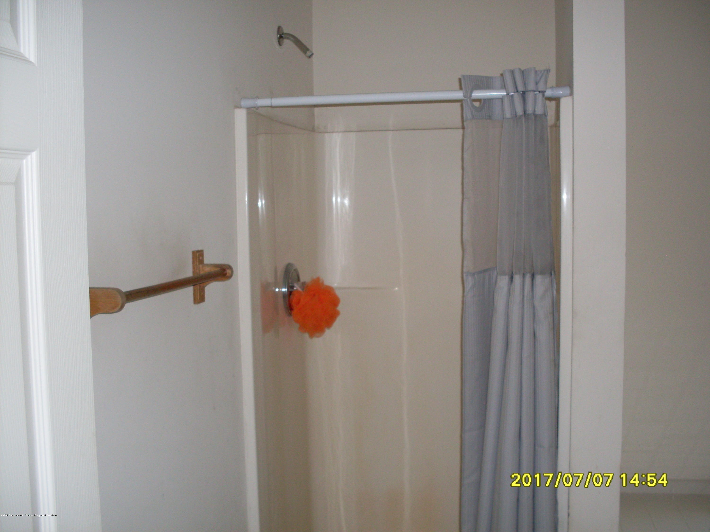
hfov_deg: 49.0
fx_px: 779
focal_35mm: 38
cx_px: 355
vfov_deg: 37.7
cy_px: 266
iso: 100
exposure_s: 1/45
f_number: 2.8
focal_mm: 6.3
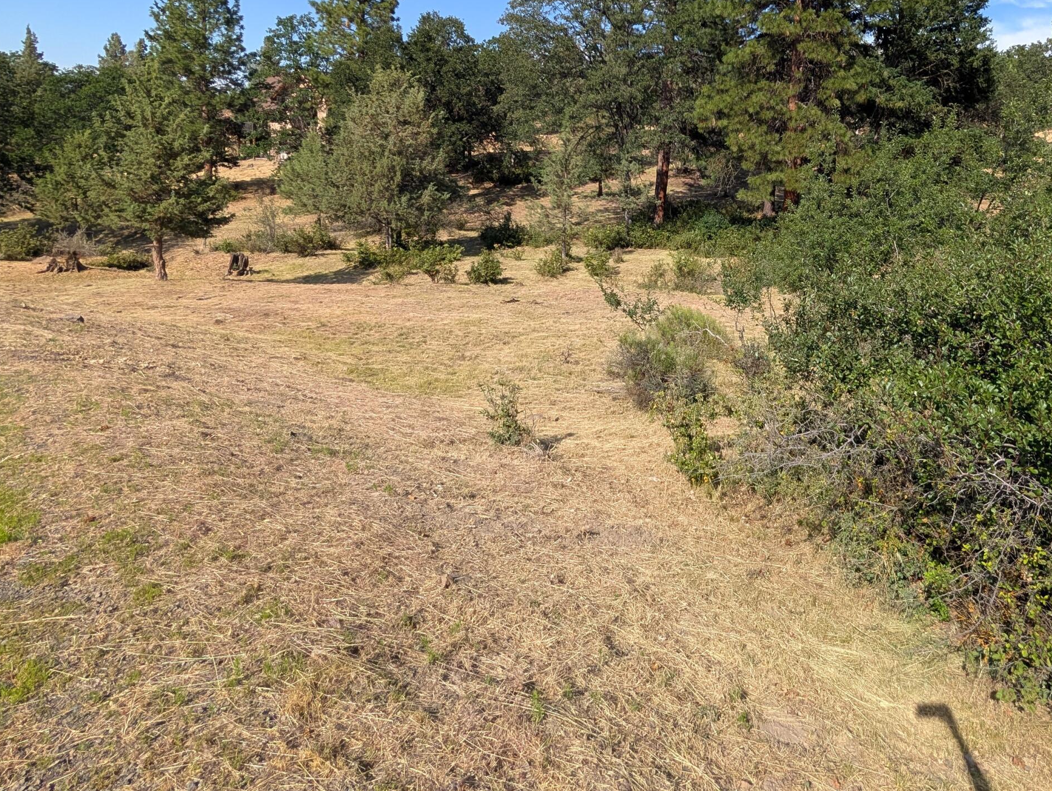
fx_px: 578
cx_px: 709
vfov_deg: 65.5
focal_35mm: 19
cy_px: 220
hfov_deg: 81.5
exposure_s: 1/2016
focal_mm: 2.02
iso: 51
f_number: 1.7
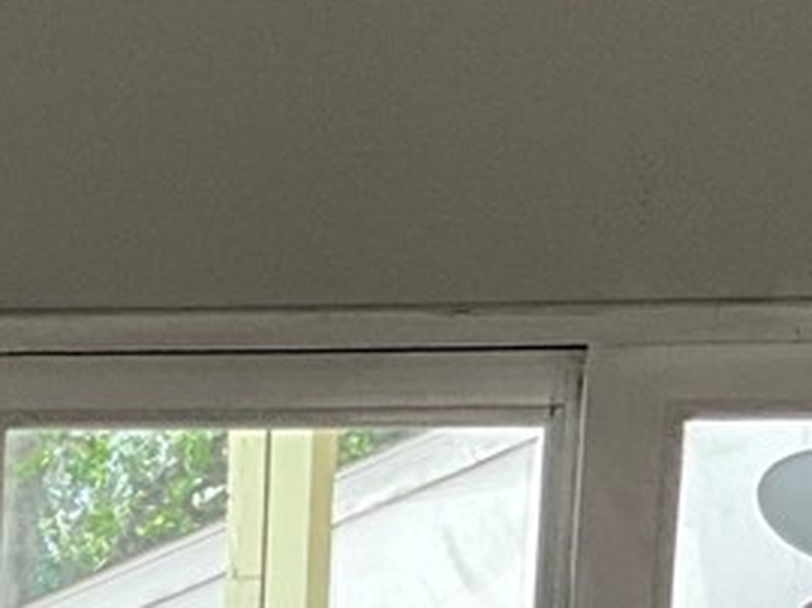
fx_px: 5156
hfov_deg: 8.6
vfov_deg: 6.3
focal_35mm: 220
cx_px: -704
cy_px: 1692
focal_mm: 3
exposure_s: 1/122
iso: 50
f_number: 1.8
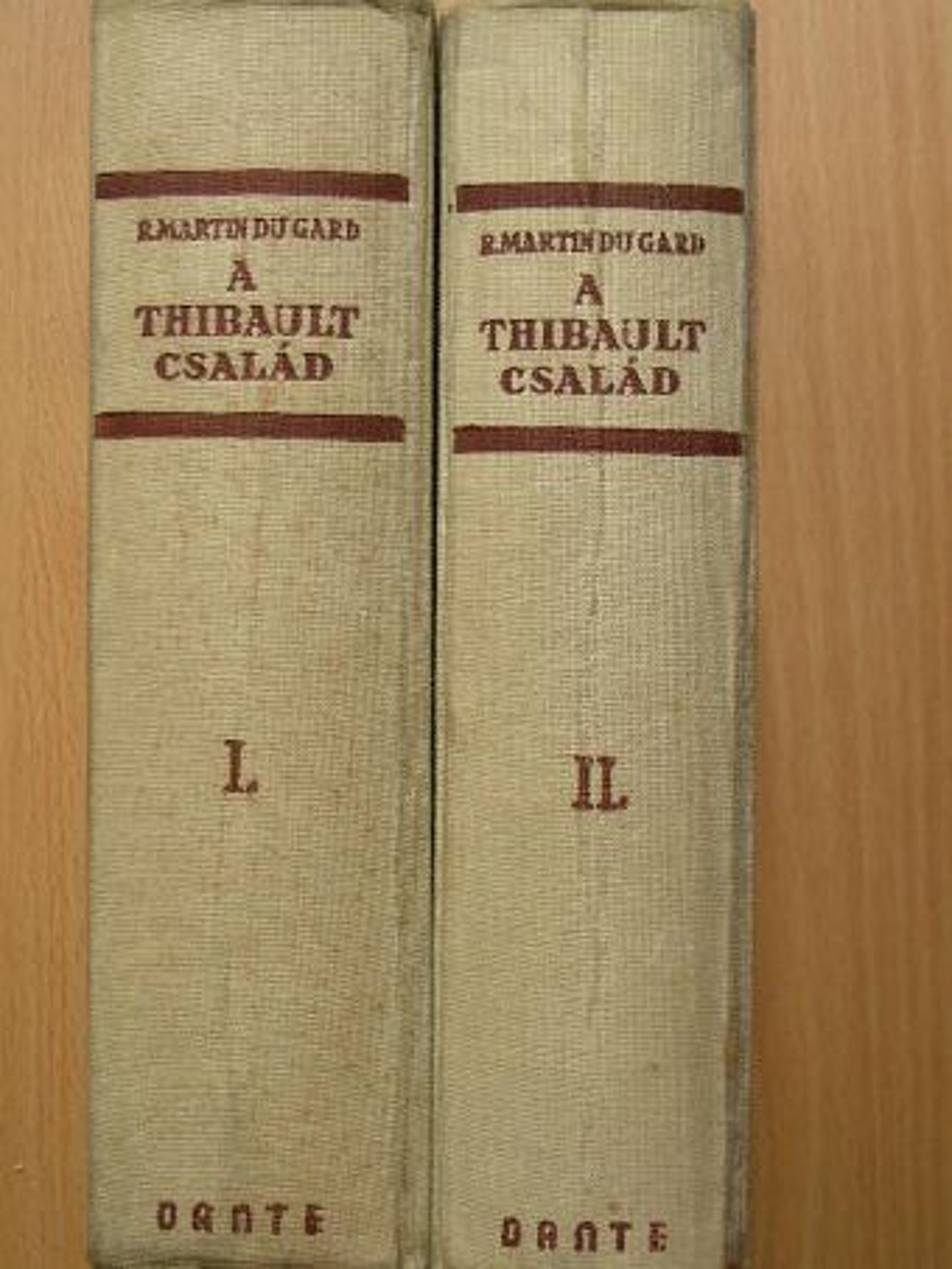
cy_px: 634
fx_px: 2309
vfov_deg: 30.7
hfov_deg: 23.3
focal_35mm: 63
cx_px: 476
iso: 50
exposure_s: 1/27.5
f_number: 3.5
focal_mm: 10.5
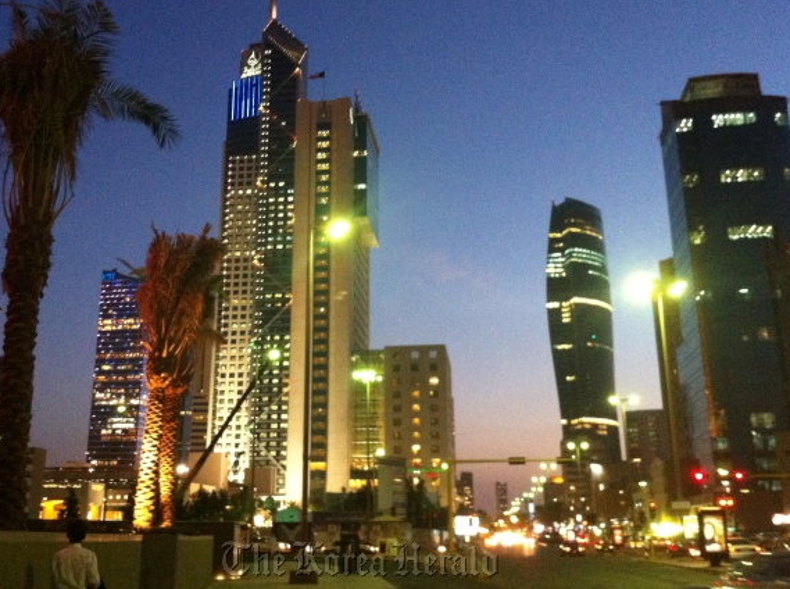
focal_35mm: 40
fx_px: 911
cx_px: 360
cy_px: 262
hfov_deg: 46.8
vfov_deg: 35.8
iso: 640
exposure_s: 1/15
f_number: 2.8
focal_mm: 3.85
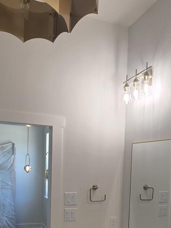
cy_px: 187
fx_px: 257
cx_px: 111
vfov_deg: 45.1
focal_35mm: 39
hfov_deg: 36.5
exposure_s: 1/120
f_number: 1.9
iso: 64
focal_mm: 2.2
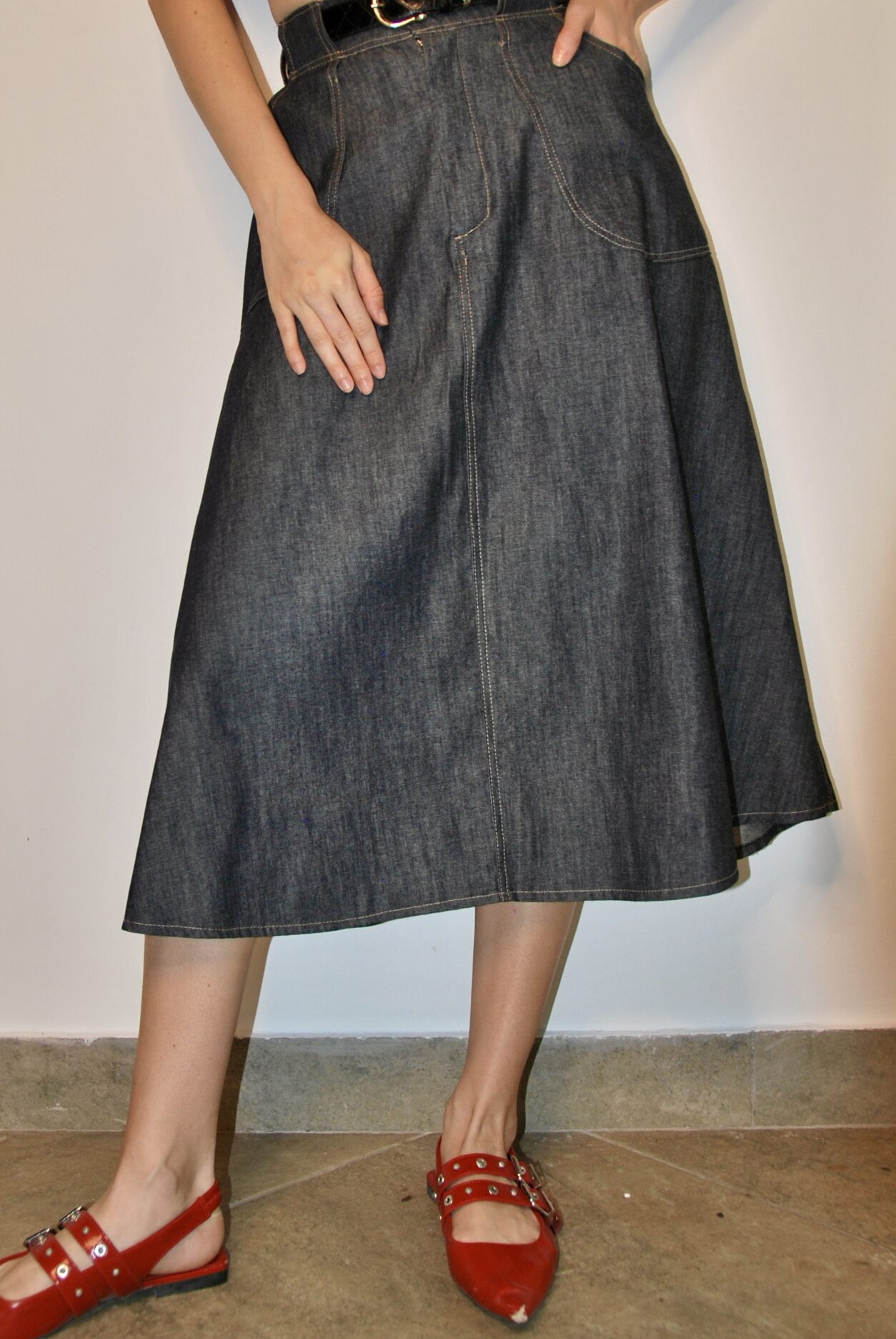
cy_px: 534
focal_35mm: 41
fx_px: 1526
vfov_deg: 47.1
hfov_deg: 32.7
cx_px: 372
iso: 200
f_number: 3.8
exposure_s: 1/60
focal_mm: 20
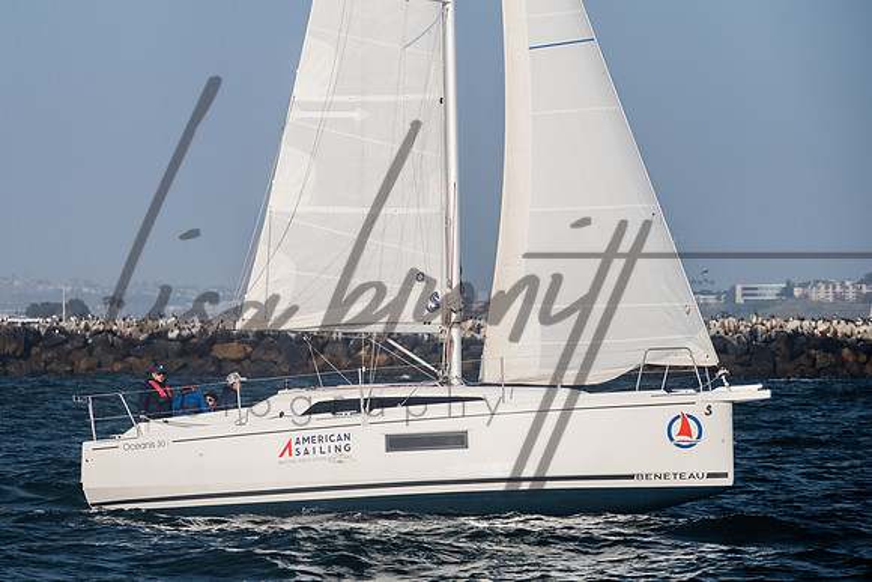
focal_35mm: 240
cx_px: 324
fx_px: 5813
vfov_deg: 5.7
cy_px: 272
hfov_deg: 8.6
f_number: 8
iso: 400
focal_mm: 180
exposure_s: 1/800
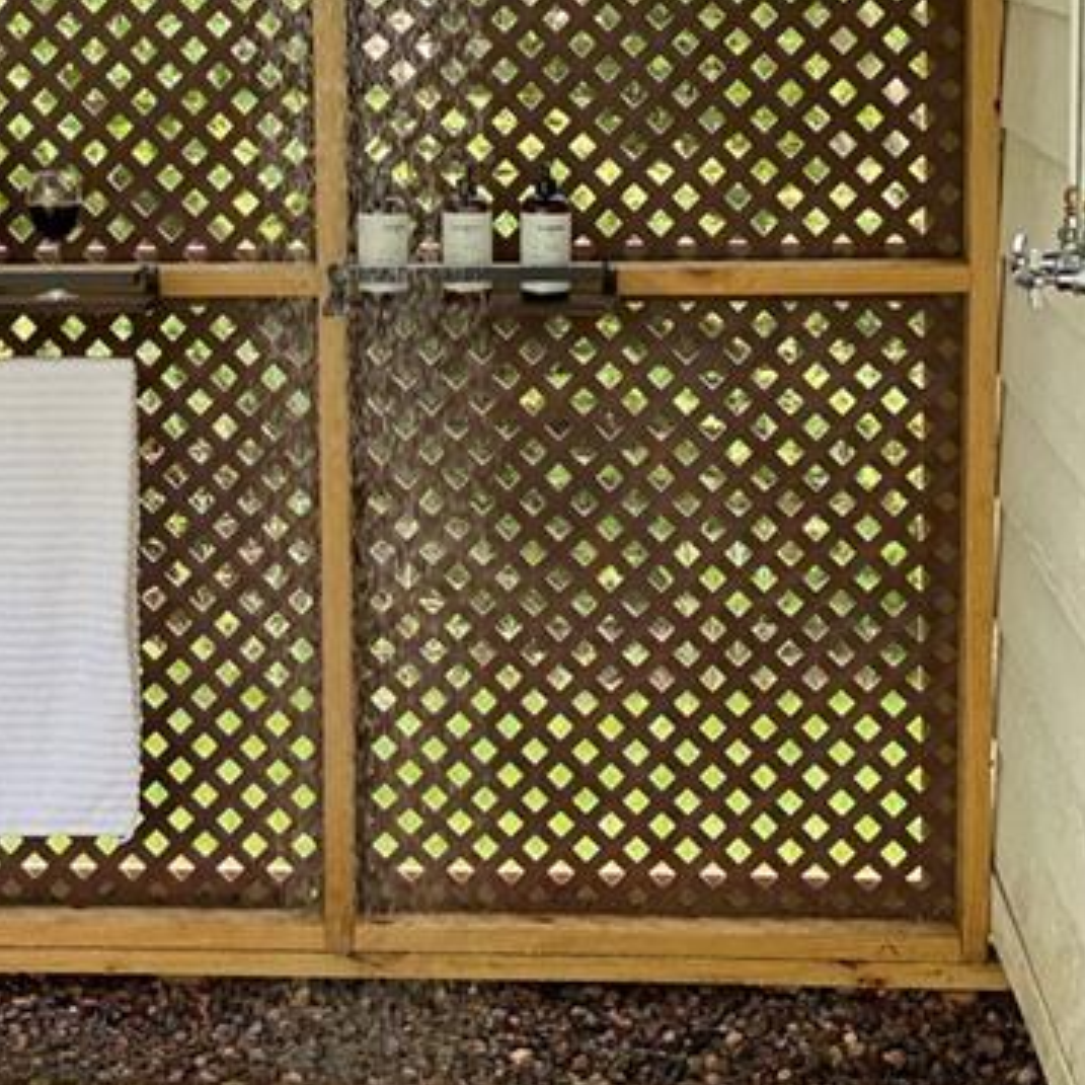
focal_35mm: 99
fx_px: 3511
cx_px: 274
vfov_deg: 17.5
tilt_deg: -6.1
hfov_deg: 17.5
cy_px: 322
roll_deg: +0.3
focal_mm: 6
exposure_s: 1/122
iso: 80
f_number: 2
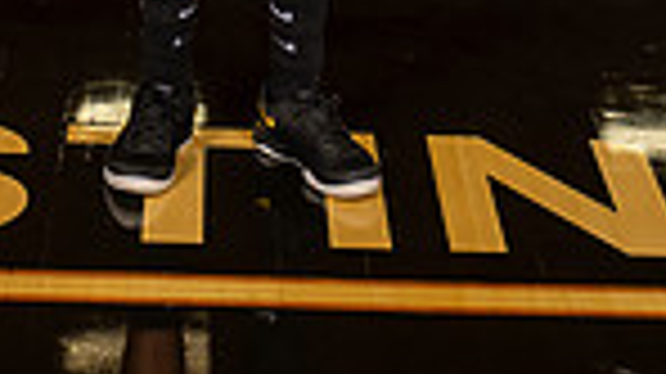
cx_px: 297
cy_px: -536
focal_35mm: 147
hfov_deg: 14.6
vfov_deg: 7.6
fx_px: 2594
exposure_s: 1/400
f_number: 7.1
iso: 640
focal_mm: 46
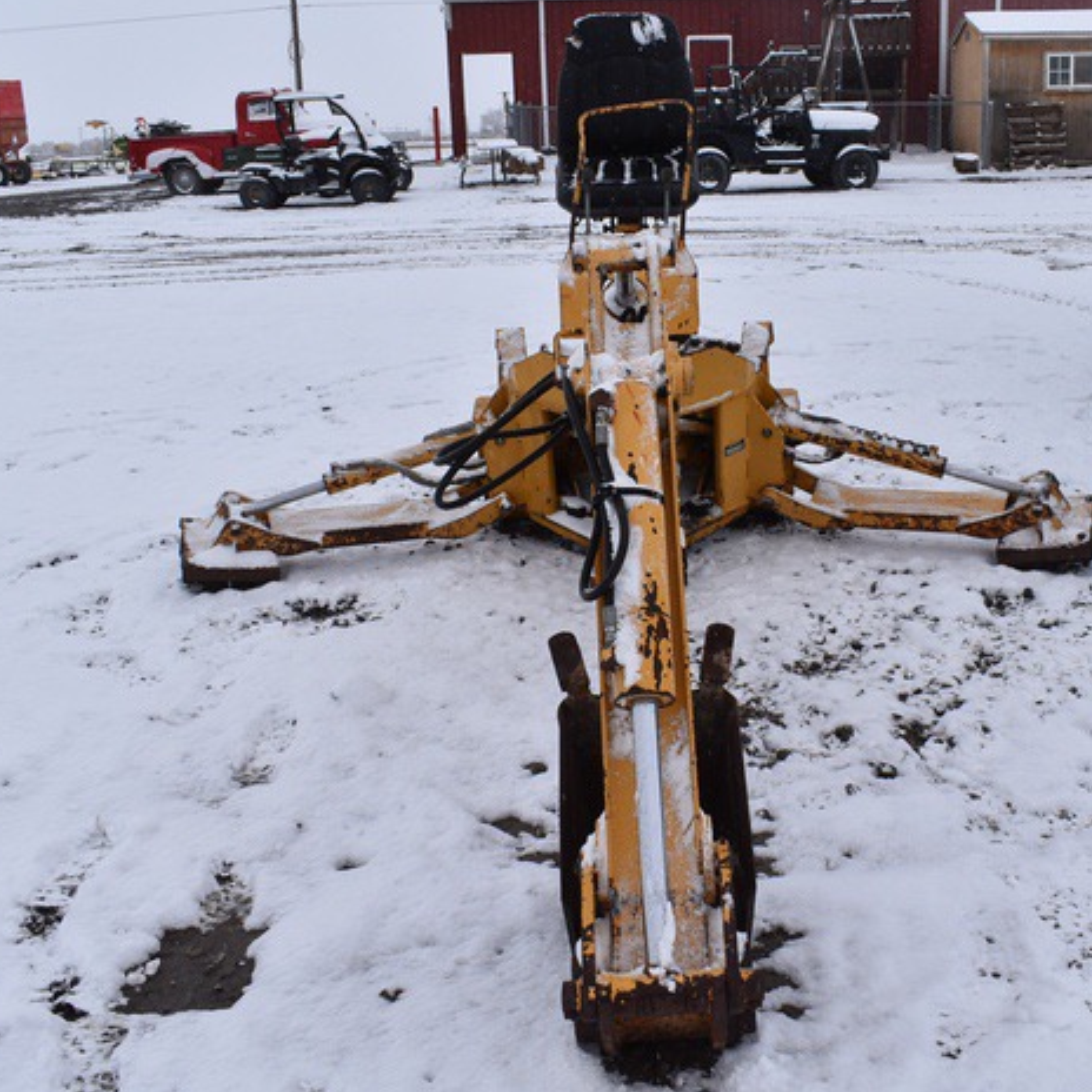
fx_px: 1321
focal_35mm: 37
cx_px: 657
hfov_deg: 44.7
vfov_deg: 44.9
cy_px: 518
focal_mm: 18
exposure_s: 1/500
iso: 200
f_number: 11
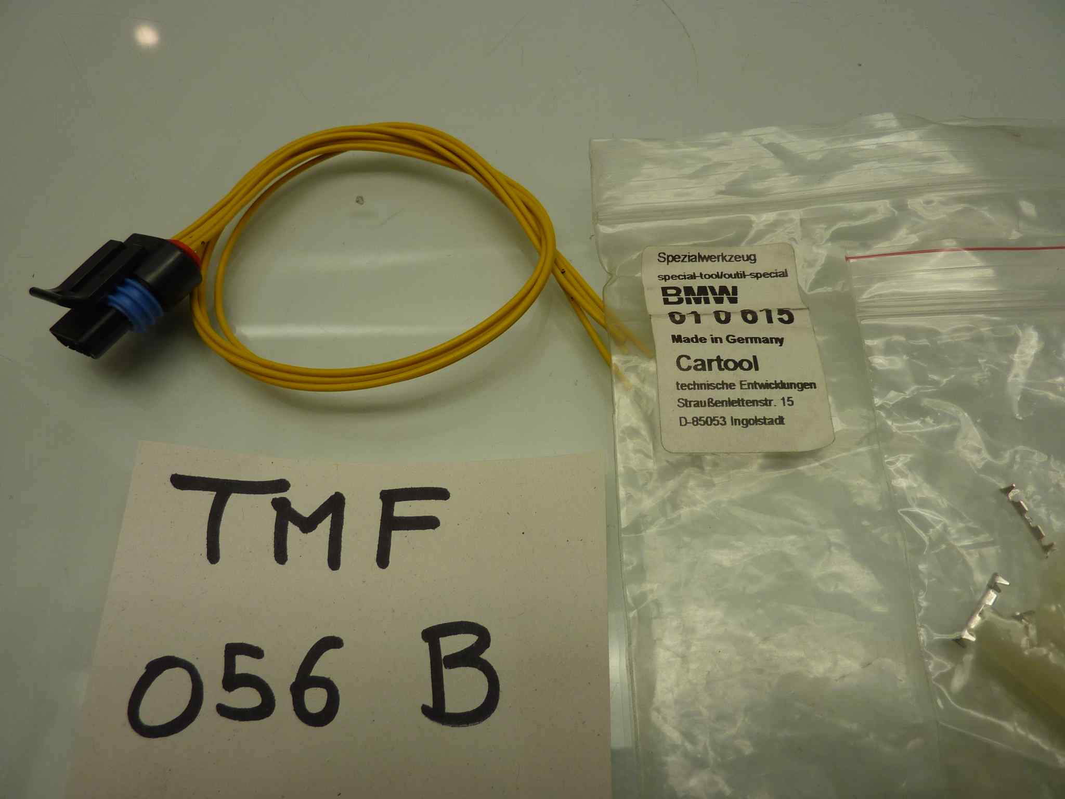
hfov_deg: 69.4
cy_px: 400
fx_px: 769
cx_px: 532
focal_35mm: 25
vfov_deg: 54.9
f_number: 3.3
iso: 80
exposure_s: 1/60
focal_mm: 4.1
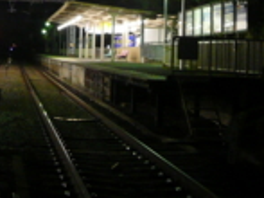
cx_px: -2
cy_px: 4
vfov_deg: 16.8
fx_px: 655
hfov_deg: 21.9
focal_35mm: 86
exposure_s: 1/8
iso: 200
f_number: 2.8
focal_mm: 4.6
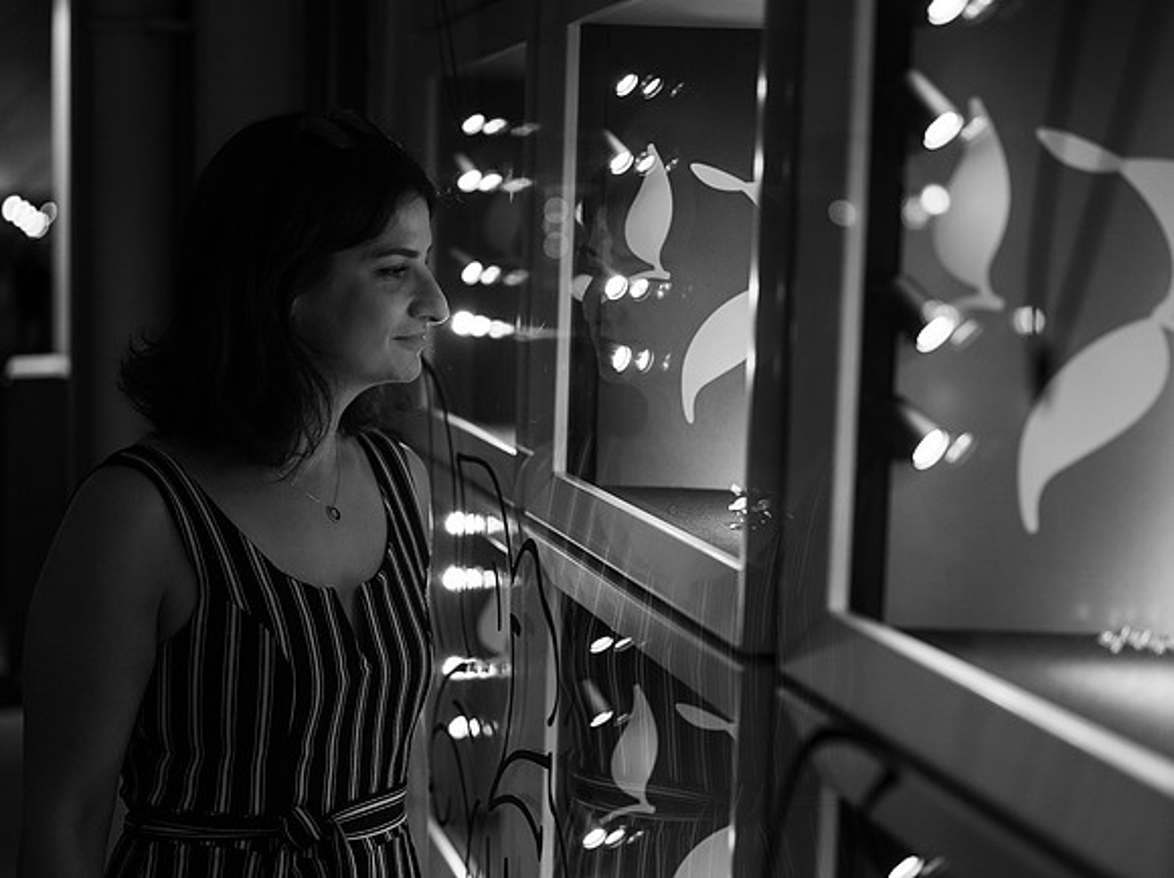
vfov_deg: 26.6
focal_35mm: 55
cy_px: 439
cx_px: 626
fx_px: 1855
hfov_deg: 35.1
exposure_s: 1/320
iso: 400
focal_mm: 50
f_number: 2
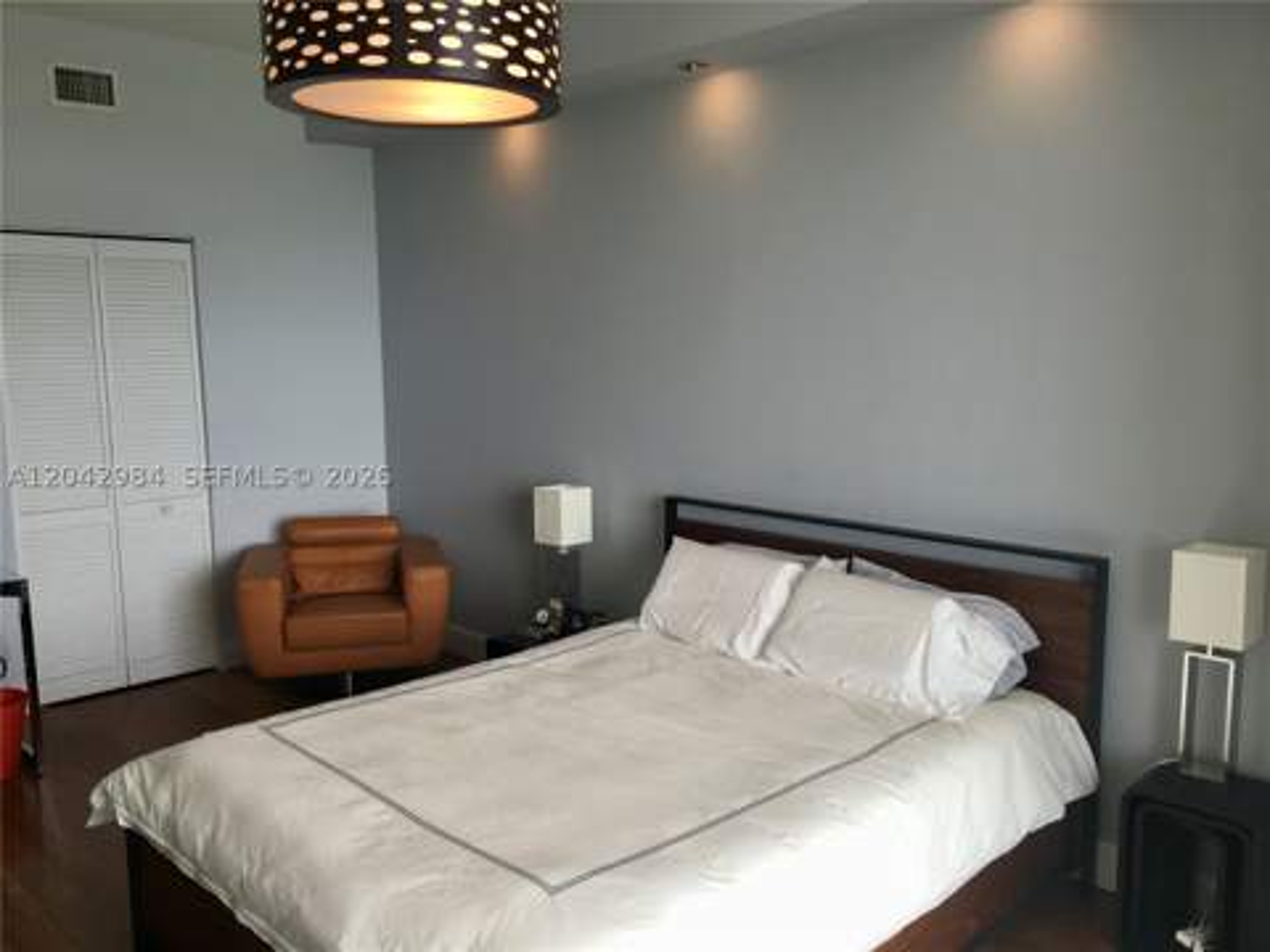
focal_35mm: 29
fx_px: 1064
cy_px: 476
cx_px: 635
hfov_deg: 61.7
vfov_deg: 48.2
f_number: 2.2
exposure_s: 1/120
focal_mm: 4.15
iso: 32
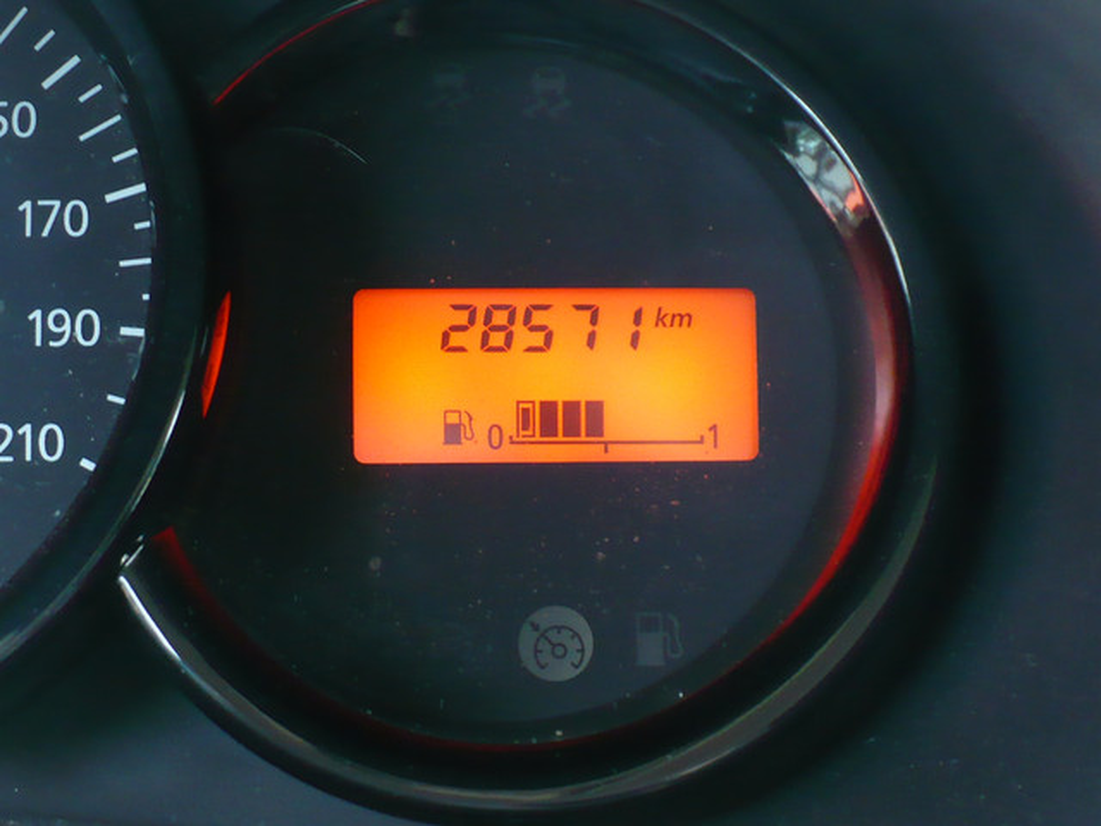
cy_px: 413
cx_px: 550
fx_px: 2258
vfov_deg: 20.7
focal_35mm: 71
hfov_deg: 27.4
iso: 200
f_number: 3
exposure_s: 1/20
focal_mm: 7.9
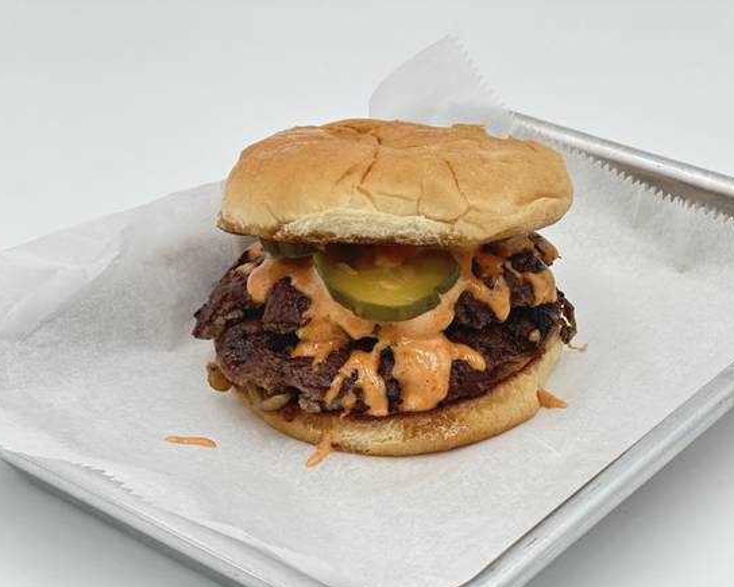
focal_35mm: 81
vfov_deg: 18.9
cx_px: 358
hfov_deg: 23.6
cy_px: 294
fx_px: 1759
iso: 32
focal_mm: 9
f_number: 2.8
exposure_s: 1/121
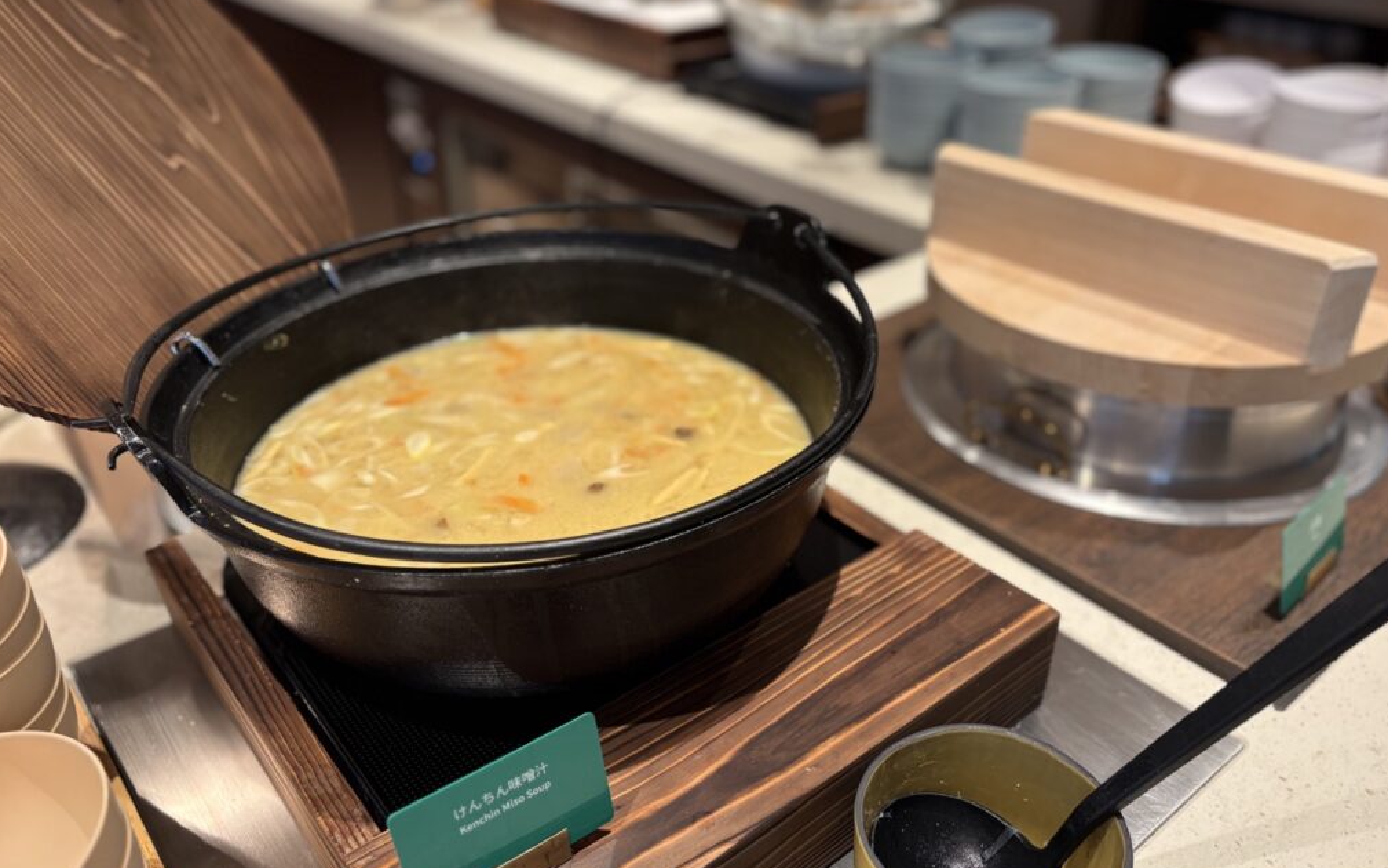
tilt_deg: -33.1
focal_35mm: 28
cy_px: 446
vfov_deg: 44.5
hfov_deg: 66.5
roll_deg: +1.8
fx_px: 1059
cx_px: 693
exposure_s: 1/50
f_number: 1.6
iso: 80
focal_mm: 5.96
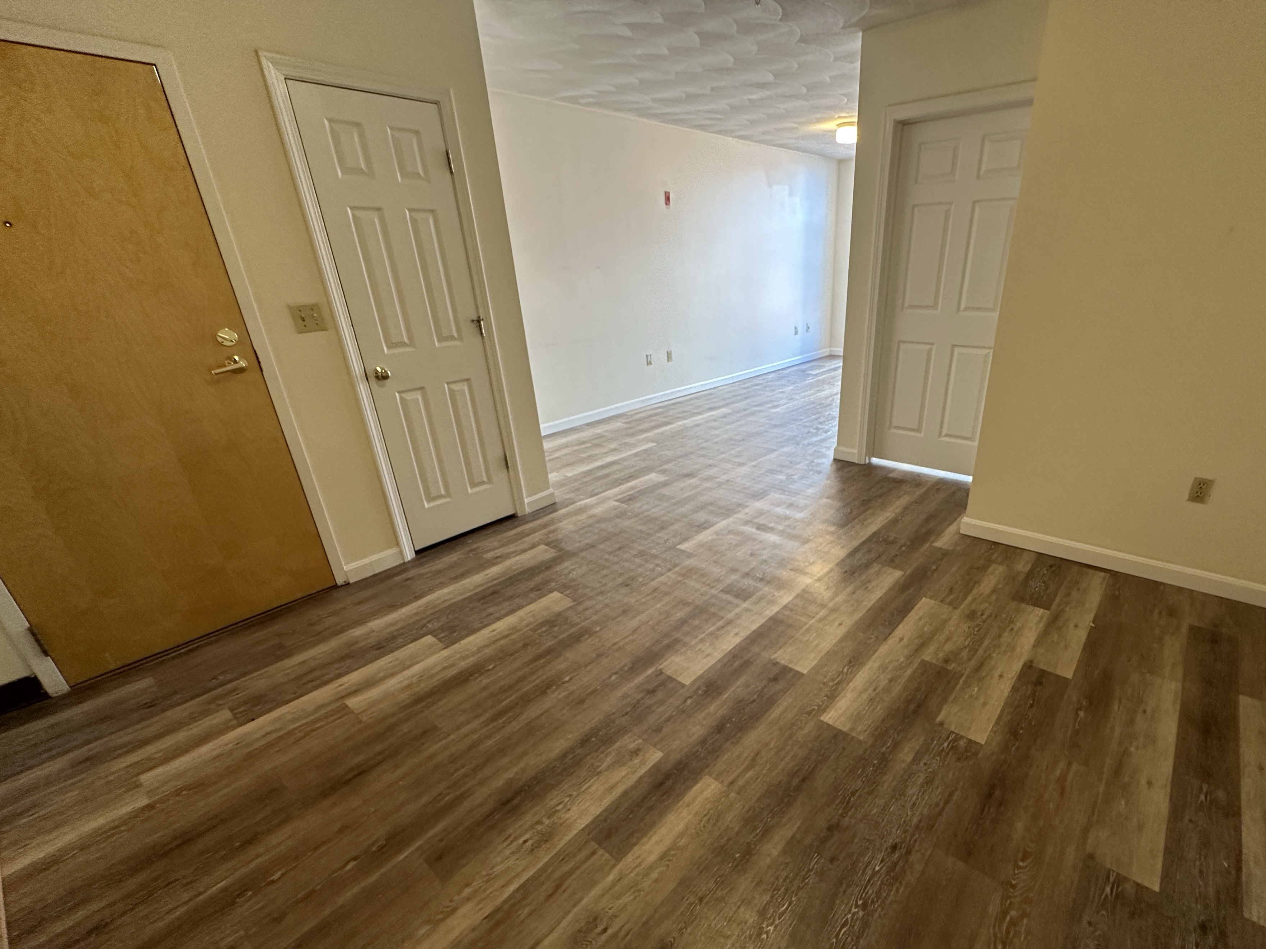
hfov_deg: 94.0
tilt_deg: -23.3
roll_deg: +1.9
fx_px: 585
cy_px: 523
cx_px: 713
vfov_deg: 77.9
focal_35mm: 16
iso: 200
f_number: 2.2
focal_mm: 2.22
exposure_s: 1/60
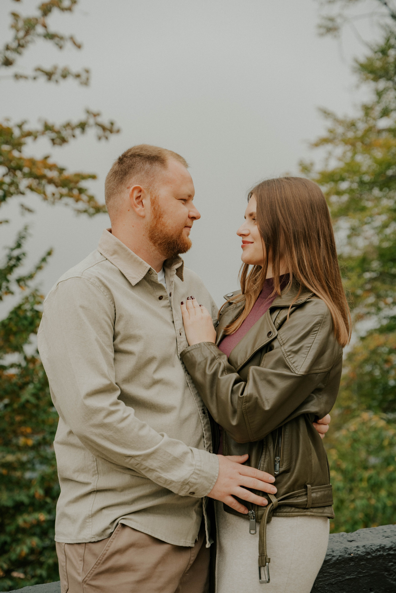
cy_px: 296
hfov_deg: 21.9
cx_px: 198
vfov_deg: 32.4
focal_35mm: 62
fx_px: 1023
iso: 250
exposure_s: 1/160
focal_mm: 62
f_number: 4.5
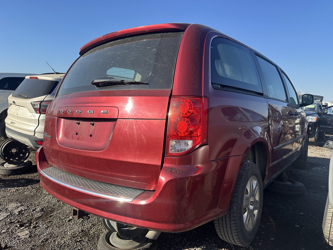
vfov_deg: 56.8
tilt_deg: -5.3
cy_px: 125
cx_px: 166
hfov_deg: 71.6
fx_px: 231
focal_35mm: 24
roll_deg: -2.3
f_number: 1.78
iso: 80
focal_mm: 6.86
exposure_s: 1/2591
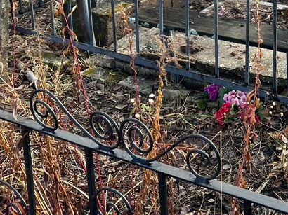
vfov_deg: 20.9
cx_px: 280
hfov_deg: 28.2
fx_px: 540
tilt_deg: -14.9
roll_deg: +0.7
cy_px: -49
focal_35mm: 65
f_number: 1.5
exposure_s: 1/365
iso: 50
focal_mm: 5.7
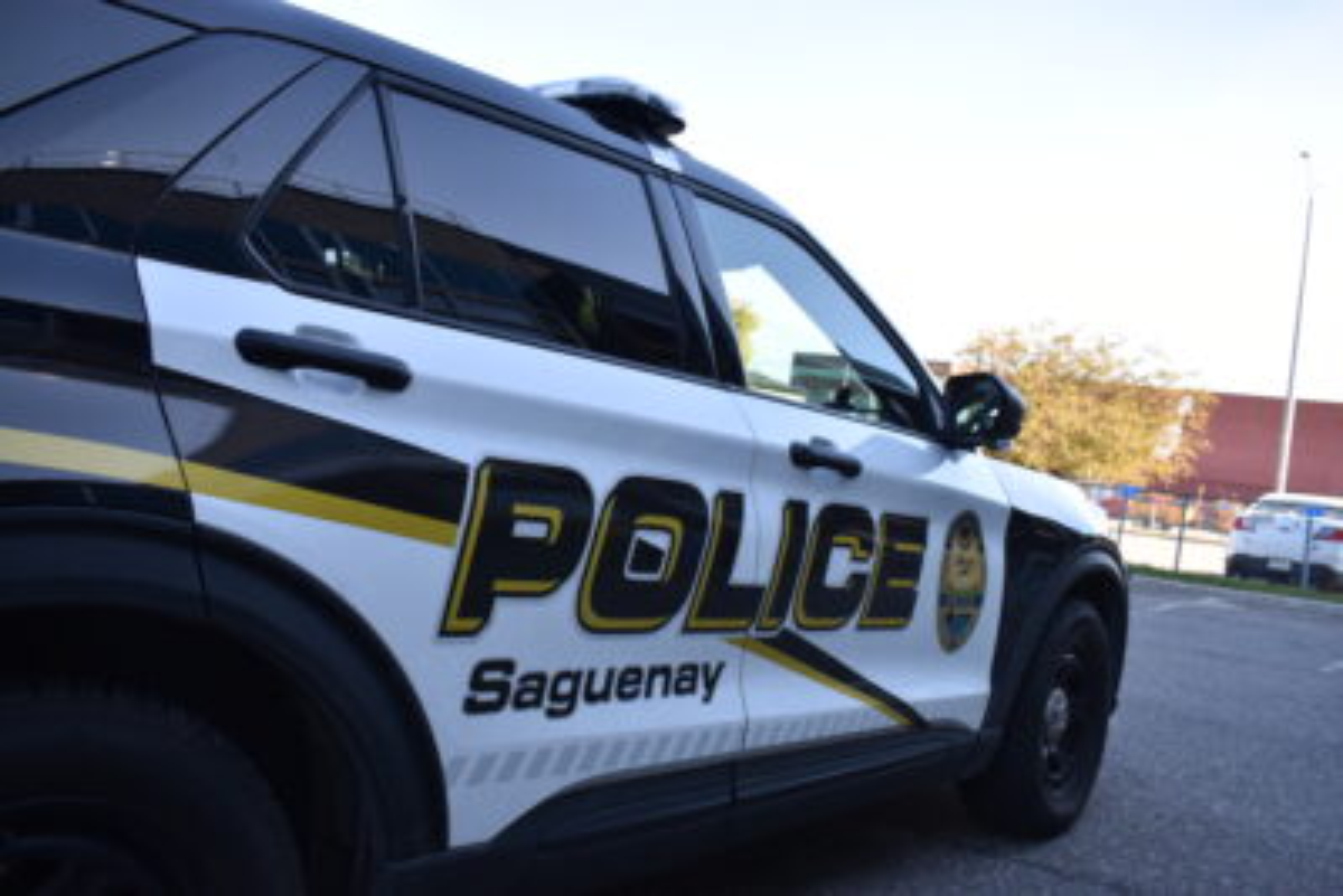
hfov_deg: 59.5
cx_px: 672
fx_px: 1175
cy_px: 448
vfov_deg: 41.7
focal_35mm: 32
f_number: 5.6
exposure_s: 1/200
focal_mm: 21
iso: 200
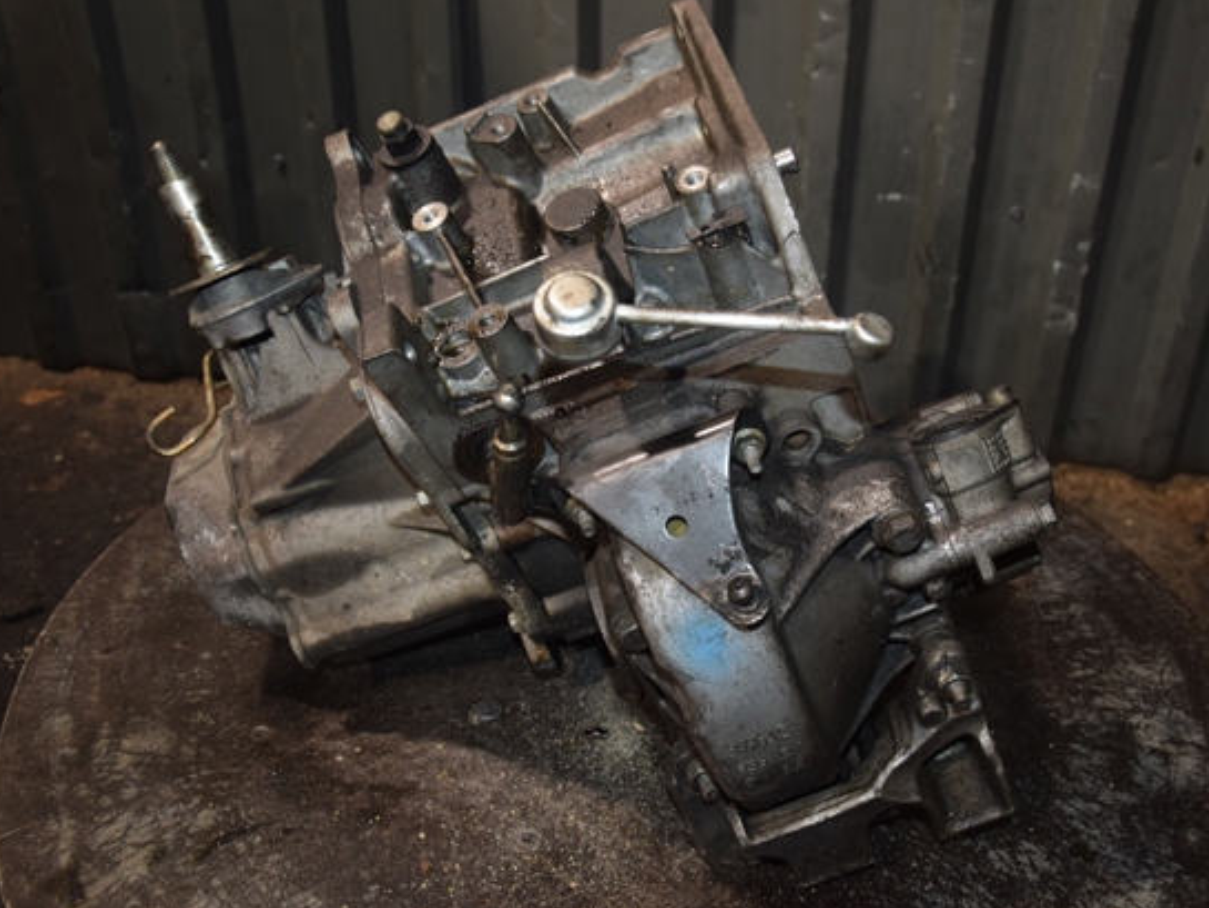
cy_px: 448
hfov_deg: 51.7
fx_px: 1242
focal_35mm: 36
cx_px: 694
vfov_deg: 40.1
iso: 800
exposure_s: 1/60
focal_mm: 21
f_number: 5
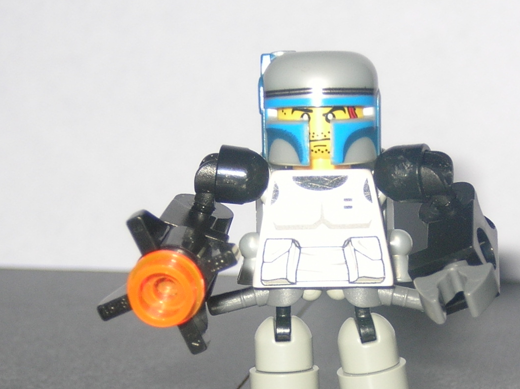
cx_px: 341
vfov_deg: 10.6
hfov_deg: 14.2
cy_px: 317
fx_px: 2086
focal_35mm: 139
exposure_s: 1/120
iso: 50
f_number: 3.2
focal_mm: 10.6
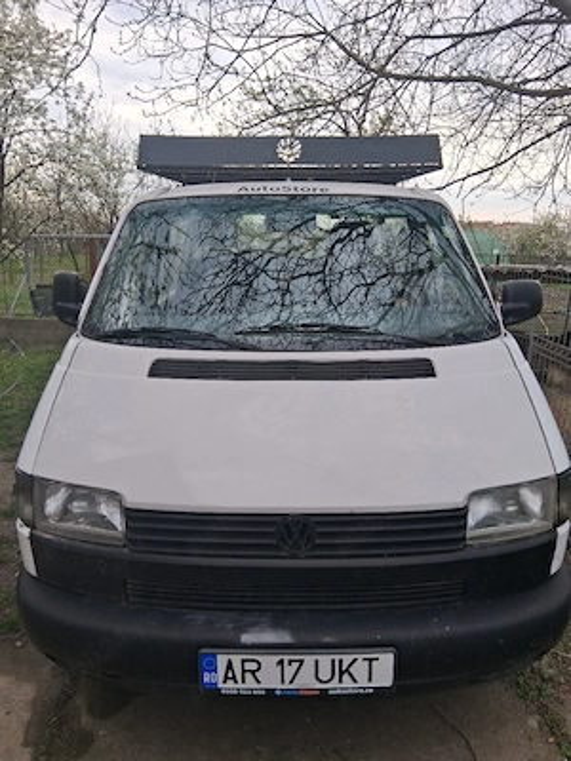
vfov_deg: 67.3
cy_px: 380
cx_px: 286
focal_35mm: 26
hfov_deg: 53.1
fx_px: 572
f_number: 1.8
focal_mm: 3.98
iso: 25
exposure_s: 1/100
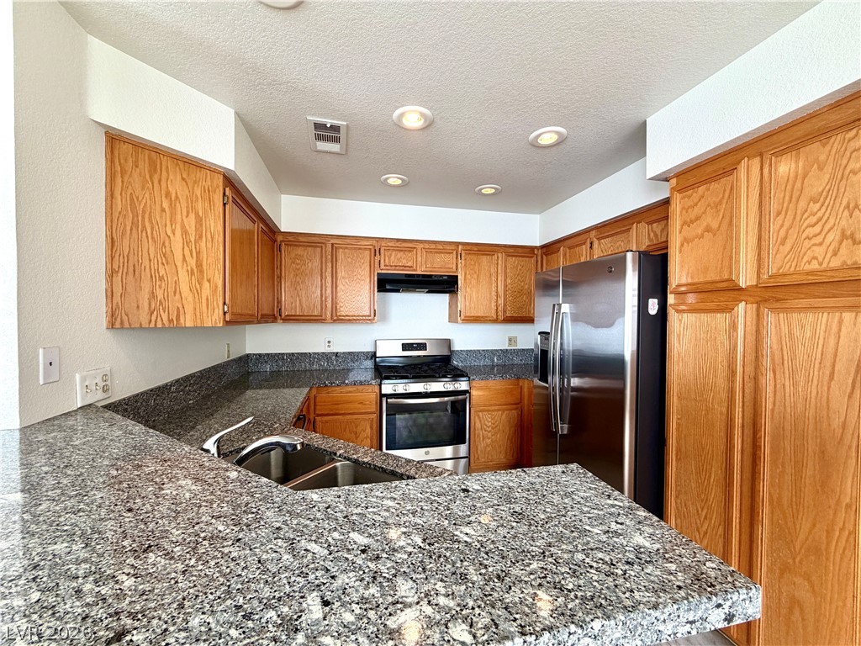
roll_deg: +0.9
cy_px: 323
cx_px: 430
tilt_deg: -0.5
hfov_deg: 102.1
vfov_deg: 85.7
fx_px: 348
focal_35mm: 14
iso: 100
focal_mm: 2.22
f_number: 2.2
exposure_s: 1/121
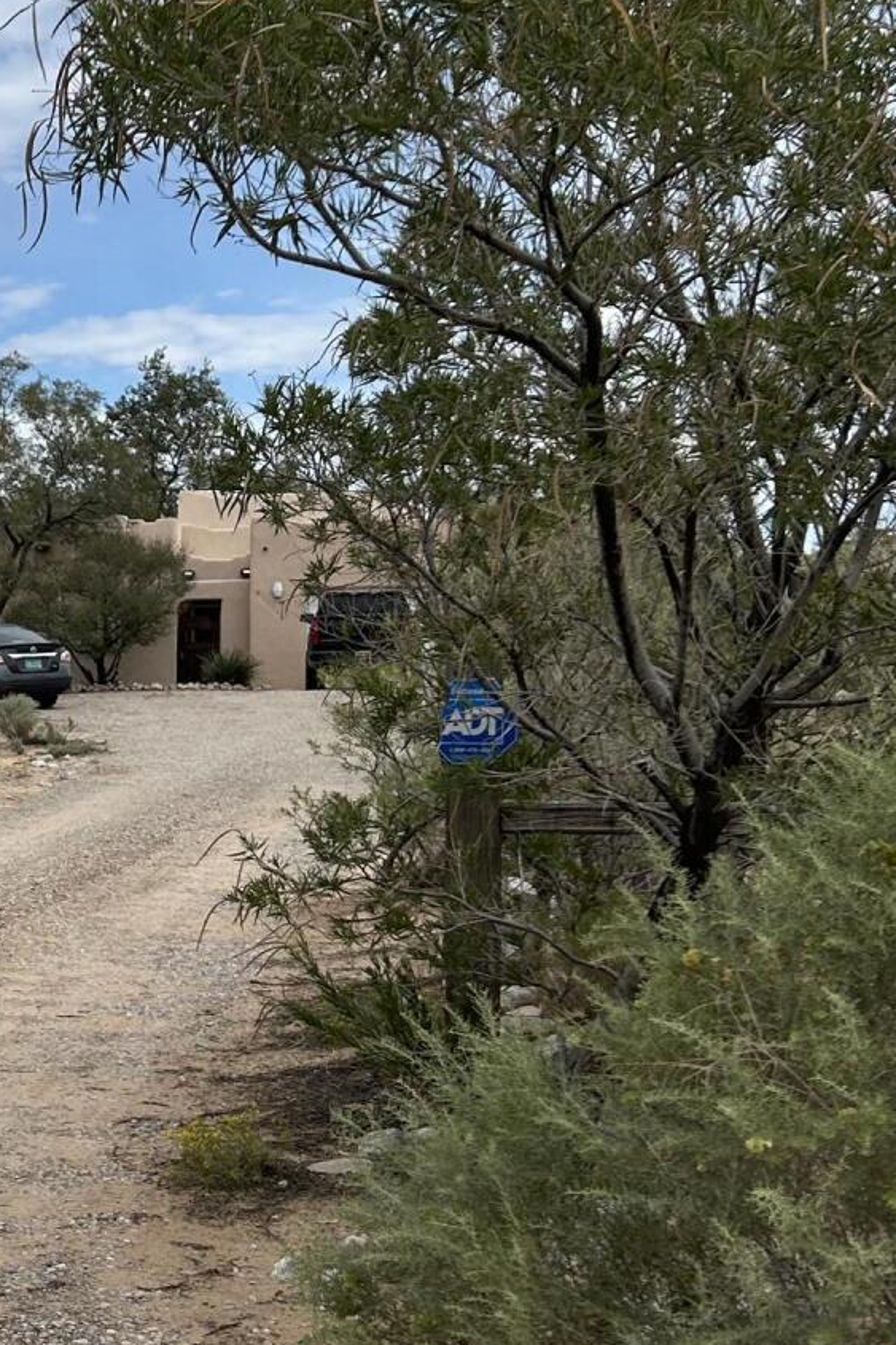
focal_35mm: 64
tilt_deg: -3.5
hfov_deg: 19.7
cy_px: 793
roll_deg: +0.0
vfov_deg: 31.4
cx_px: -240
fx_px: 2390
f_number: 1.5
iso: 50
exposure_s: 1/5319
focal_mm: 5.7
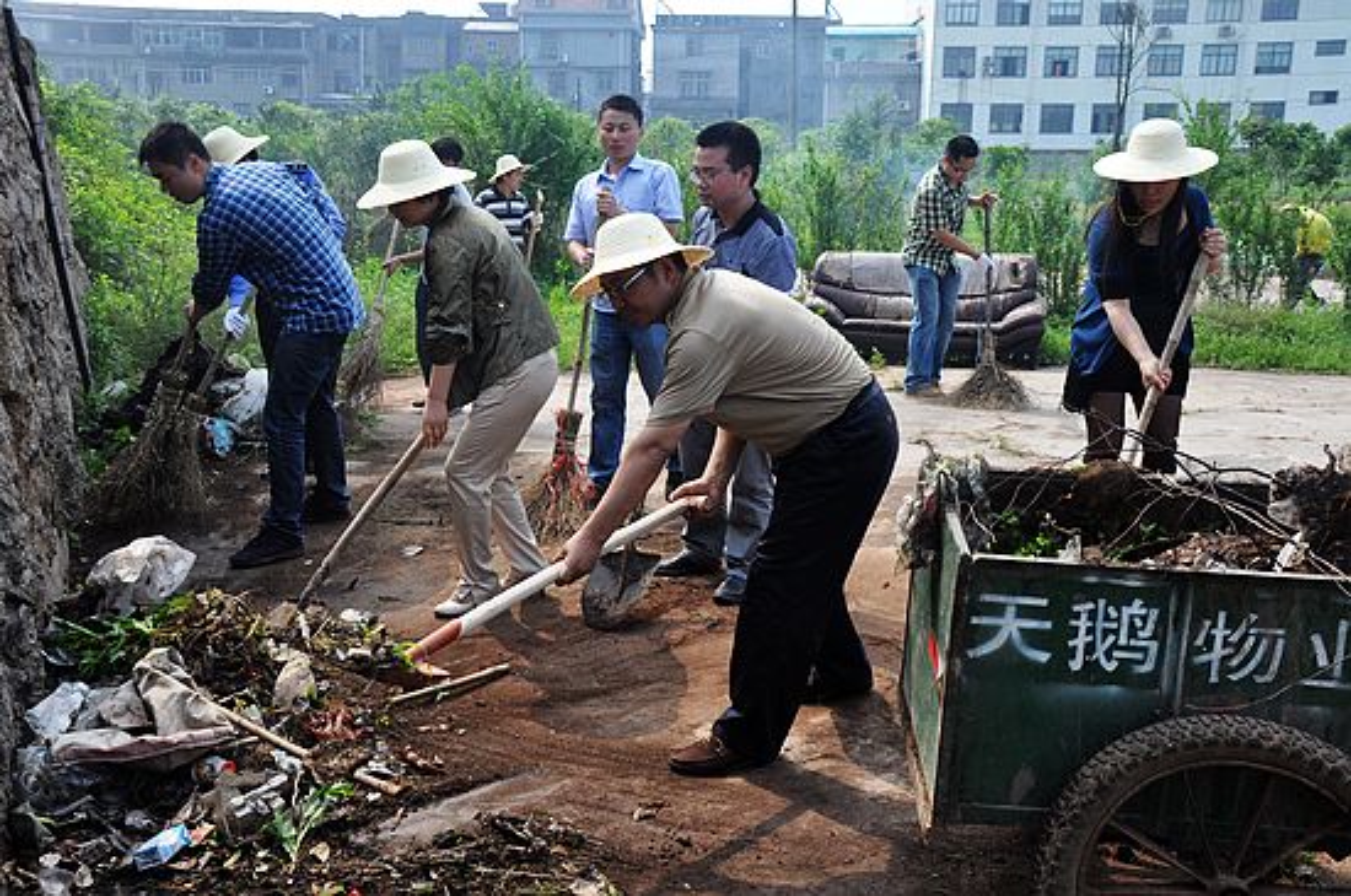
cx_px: 676
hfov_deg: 49.6
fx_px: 1461
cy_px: 448
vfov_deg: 34.1
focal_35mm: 39
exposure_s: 1/400
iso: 640
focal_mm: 26
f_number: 10
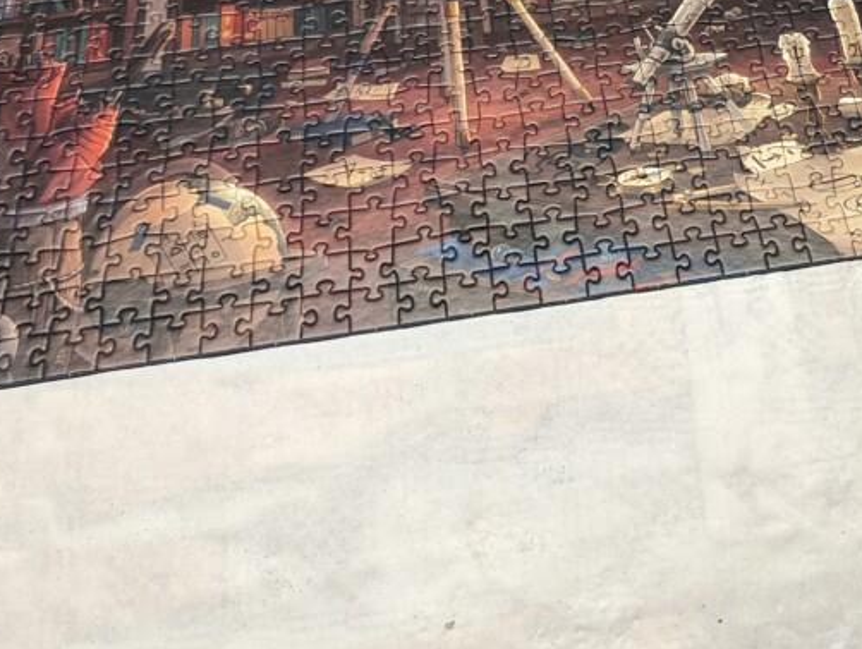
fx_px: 1222
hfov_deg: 36.9
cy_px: 52
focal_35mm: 49
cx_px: 744
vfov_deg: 28.5
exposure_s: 1/33.3
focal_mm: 6.81
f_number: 1.85
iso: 97
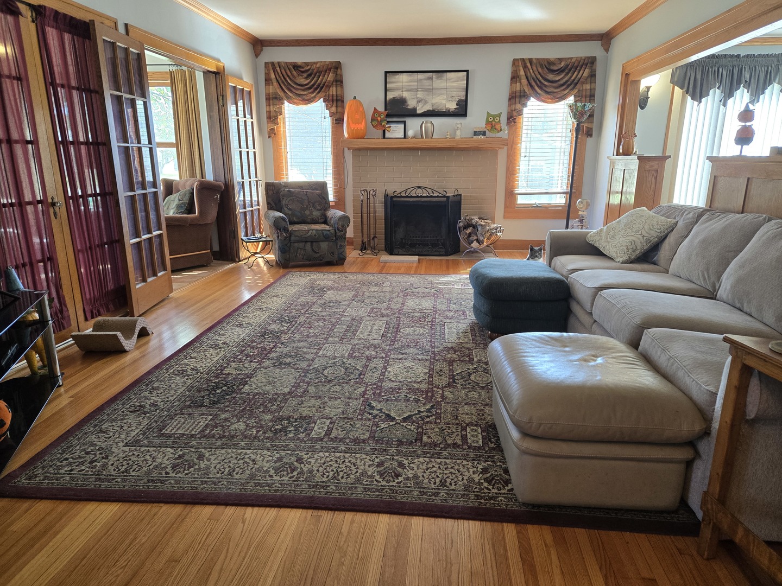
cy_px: 293
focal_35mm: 23
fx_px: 520
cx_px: 391
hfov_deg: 73.9
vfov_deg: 58.9
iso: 200
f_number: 1.8
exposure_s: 1/120
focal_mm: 5.4
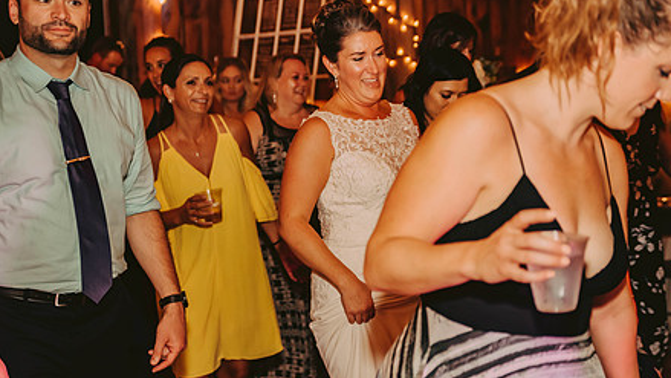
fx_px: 1281
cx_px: 356
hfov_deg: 29.3
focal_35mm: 72
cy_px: 187
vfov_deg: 16.8
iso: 1250
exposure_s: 1/125
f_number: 2.8
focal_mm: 52
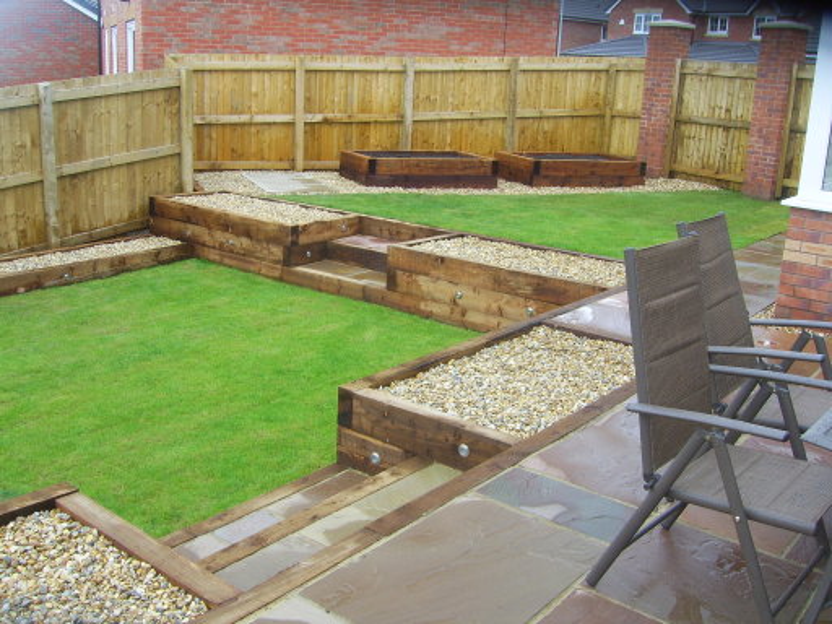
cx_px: 416
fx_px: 913
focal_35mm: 38
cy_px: 312
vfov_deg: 37.7
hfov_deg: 49.0
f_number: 5.7
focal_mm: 7.8
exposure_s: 1/80
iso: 50
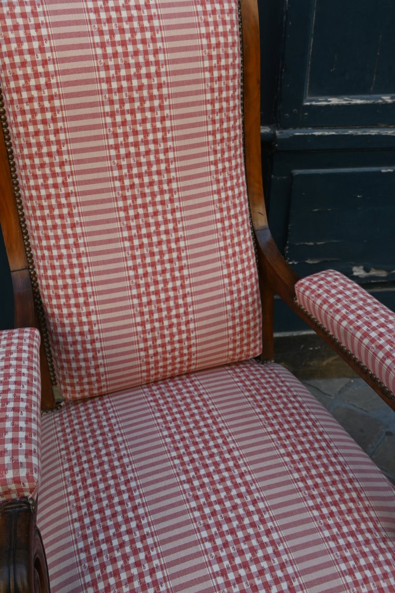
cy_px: 296
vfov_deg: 52.2
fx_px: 605
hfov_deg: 36.2
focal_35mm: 37
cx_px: 198
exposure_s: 1/250
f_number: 5.6
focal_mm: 24.5
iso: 200
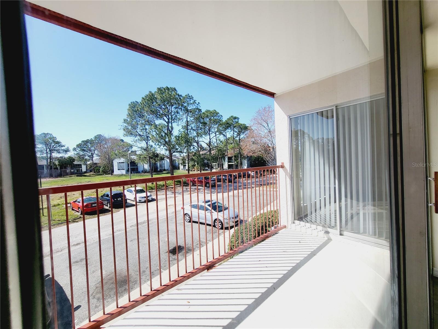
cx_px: 219
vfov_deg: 89.9
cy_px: 164
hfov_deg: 106.2
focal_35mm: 13
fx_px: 164
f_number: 2.2
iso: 32
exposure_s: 1/1111
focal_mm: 1.74
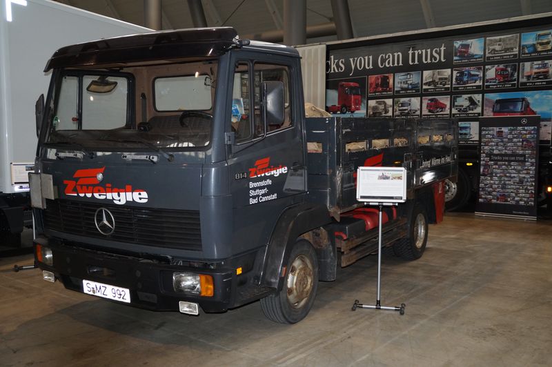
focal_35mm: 36
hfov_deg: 53.2
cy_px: 184
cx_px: 276
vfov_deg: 36.8
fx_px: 552
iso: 800
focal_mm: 24
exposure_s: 1/160
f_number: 4
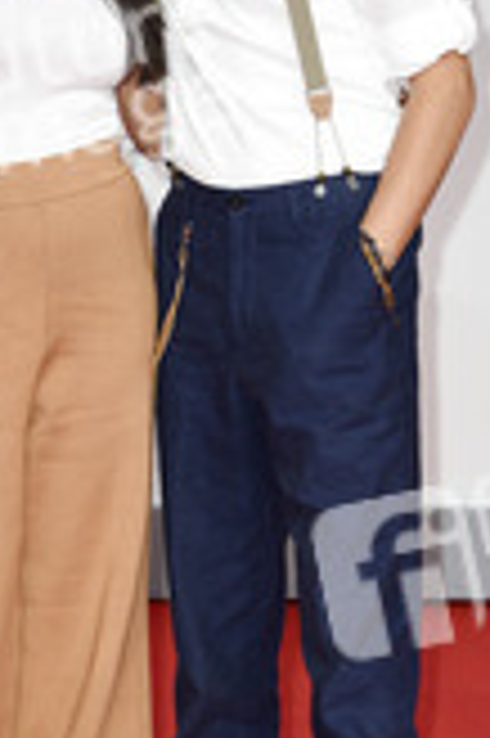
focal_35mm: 200
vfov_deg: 10.3
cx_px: 137
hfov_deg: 6.8
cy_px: 328
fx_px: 4092
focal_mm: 82
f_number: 5
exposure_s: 1/250
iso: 400
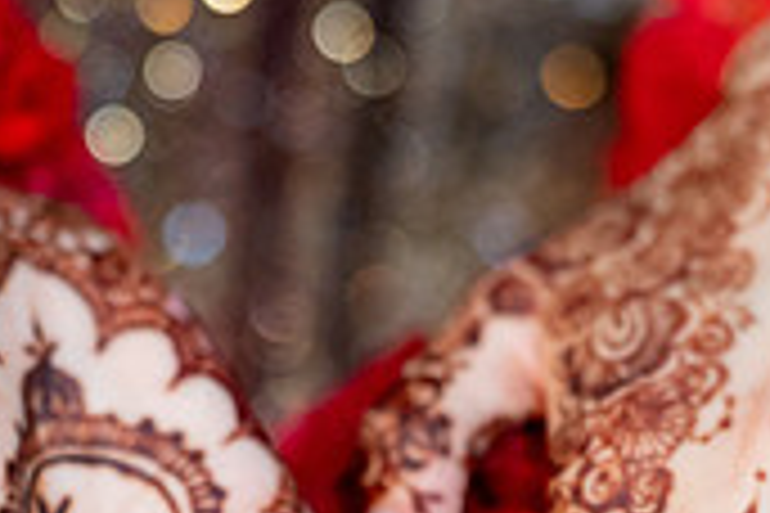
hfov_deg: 8.9
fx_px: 4940
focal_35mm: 231
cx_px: 270
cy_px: 601
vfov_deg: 5.9
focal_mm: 68
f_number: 2
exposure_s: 1/200
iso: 1000
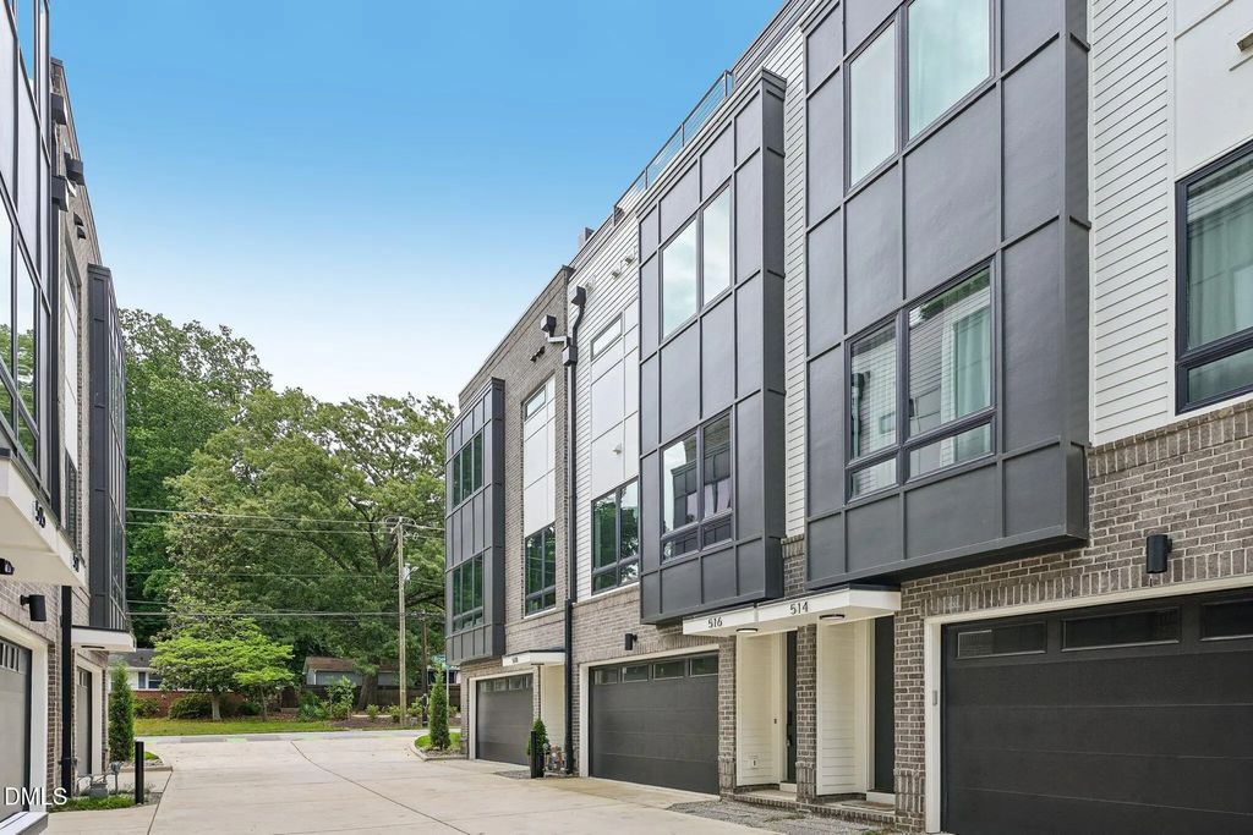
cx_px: 626
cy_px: 418
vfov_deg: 57.2
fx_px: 766
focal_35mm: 22
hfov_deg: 78.6
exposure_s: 1/160
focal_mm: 22
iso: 200
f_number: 9
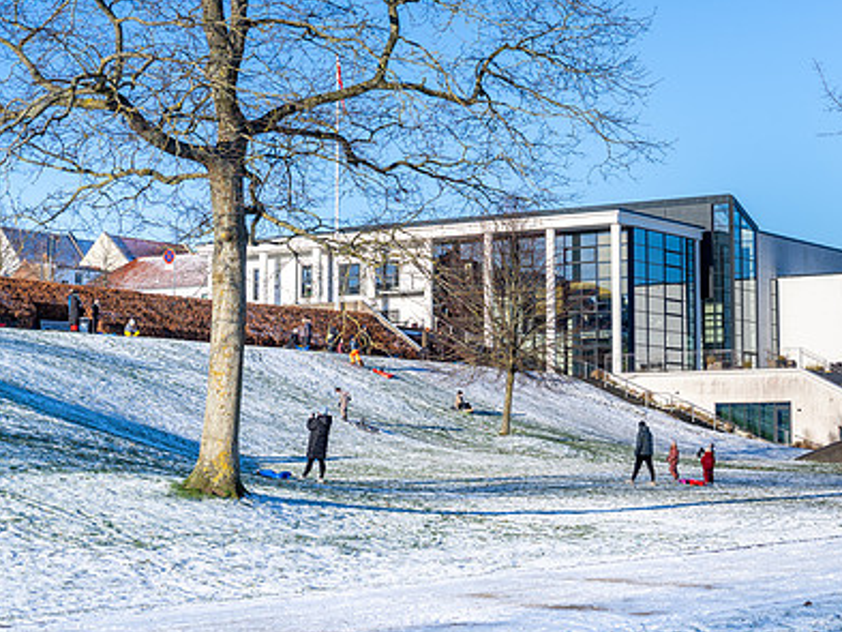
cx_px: 560
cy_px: 258
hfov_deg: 26.9
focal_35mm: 72
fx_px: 1752
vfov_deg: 20.4
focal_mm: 50
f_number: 3.2
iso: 160
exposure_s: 1/1600
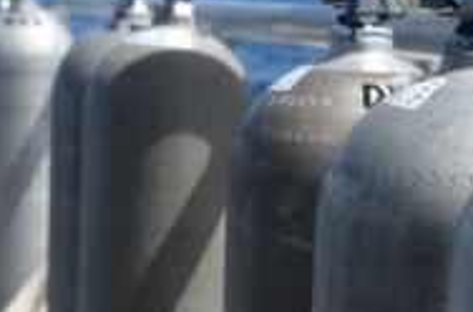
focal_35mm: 133
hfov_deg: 15.5
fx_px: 1742
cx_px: 231
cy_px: 255
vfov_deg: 10.2
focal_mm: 26
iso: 200
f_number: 4
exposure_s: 1/2000
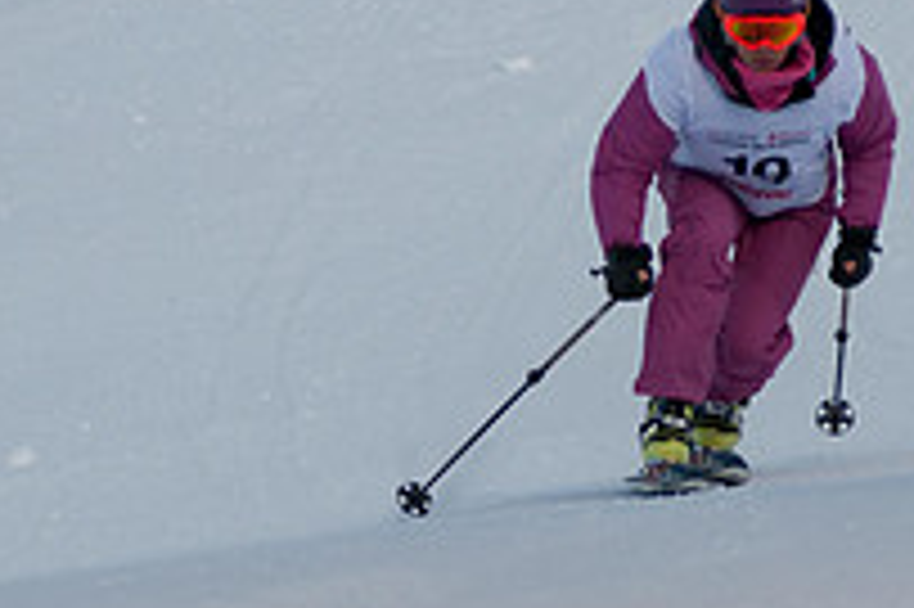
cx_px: 567
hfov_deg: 2.6
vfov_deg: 1.7
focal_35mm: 793
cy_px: 444
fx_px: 20117
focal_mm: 185
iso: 200
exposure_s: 1/1250
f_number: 3.2
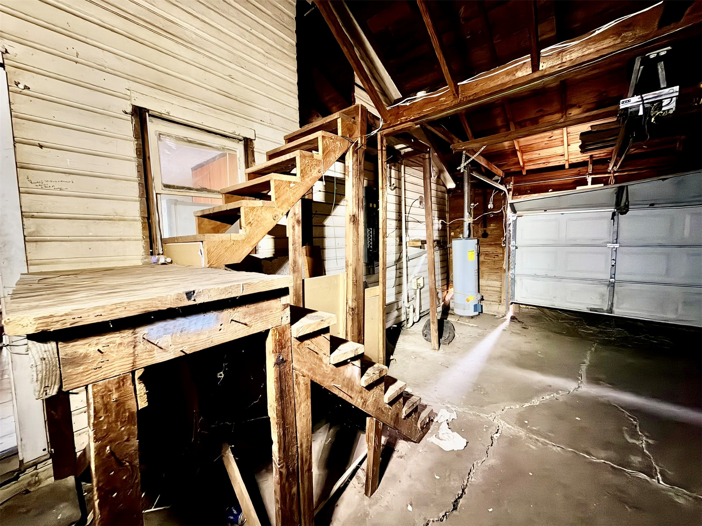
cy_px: 263
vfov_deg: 85.7
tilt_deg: -4.6
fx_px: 284
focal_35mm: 14
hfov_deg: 102.1
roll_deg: +0.9
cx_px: 351
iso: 1000
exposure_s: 1/9
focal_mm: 2.22
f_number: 2.2
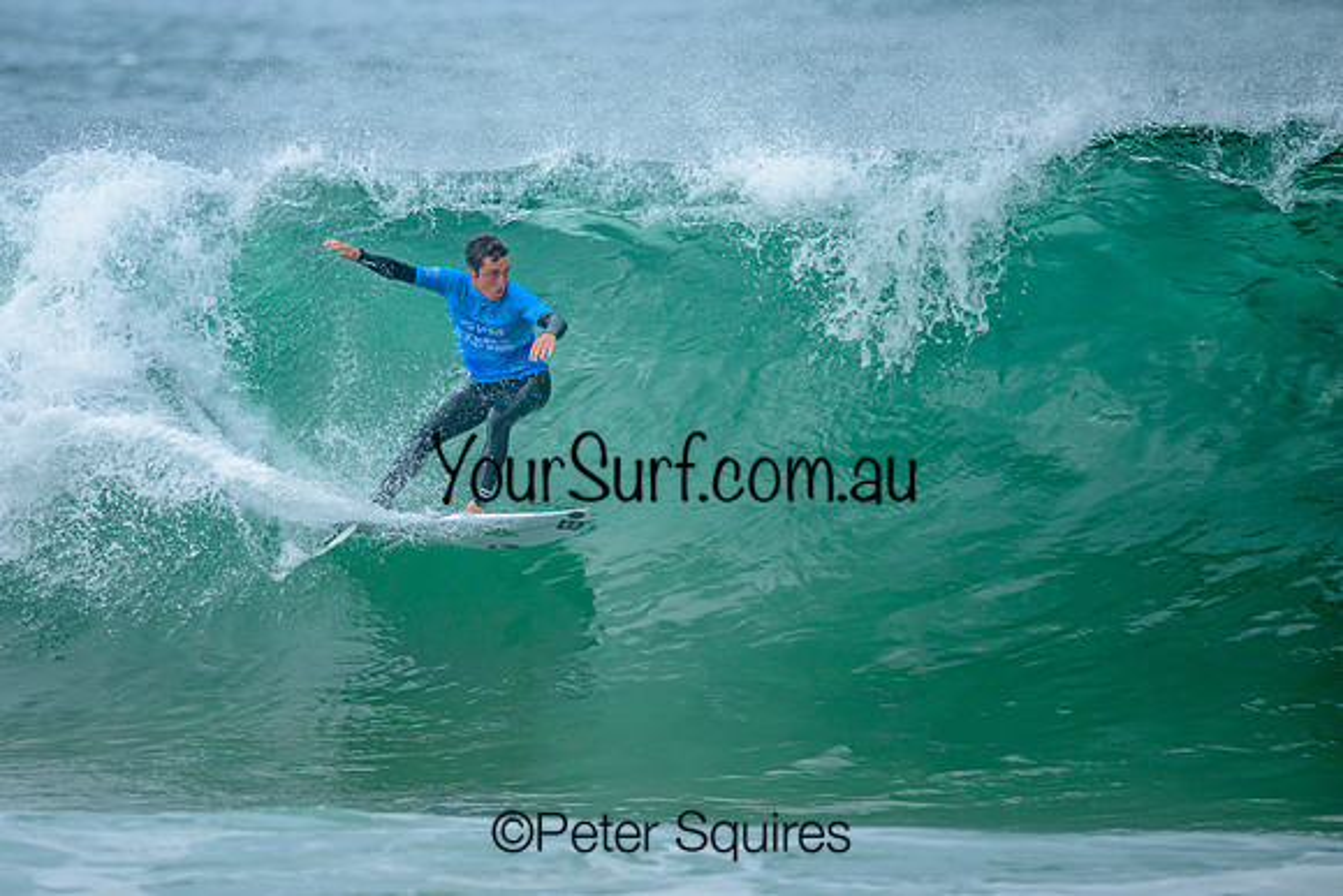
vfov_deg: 1.3
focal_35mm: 1028
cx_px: 480
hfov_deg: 2.0
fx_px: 38342
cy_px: 341
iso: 400
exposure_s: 1/2000
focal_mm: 800
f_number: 6.3
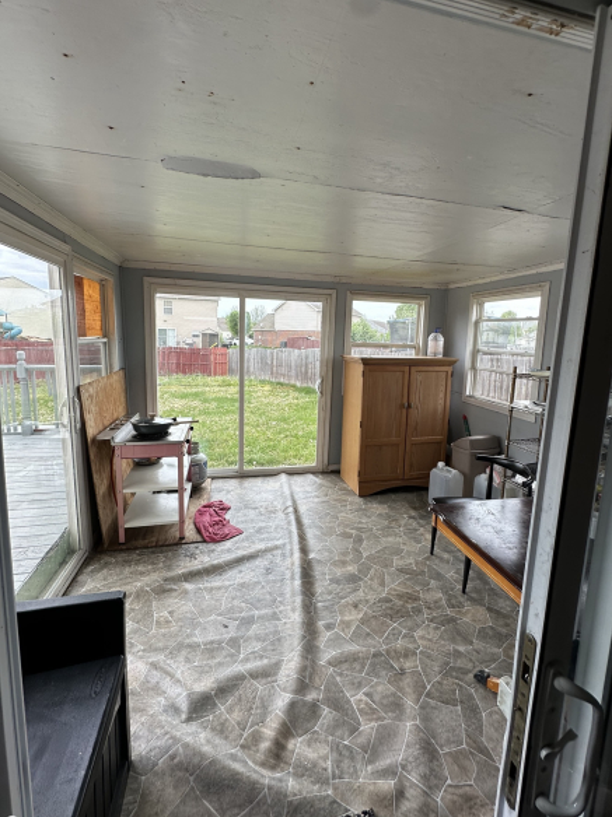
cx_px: 317
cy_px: 385
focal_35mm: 16
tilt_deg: -7.7
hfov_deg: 78.0
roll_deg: -3.0
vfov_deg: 94.4
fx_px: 378
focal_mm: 2.22
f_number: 2.2
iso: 40
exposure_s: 1/202
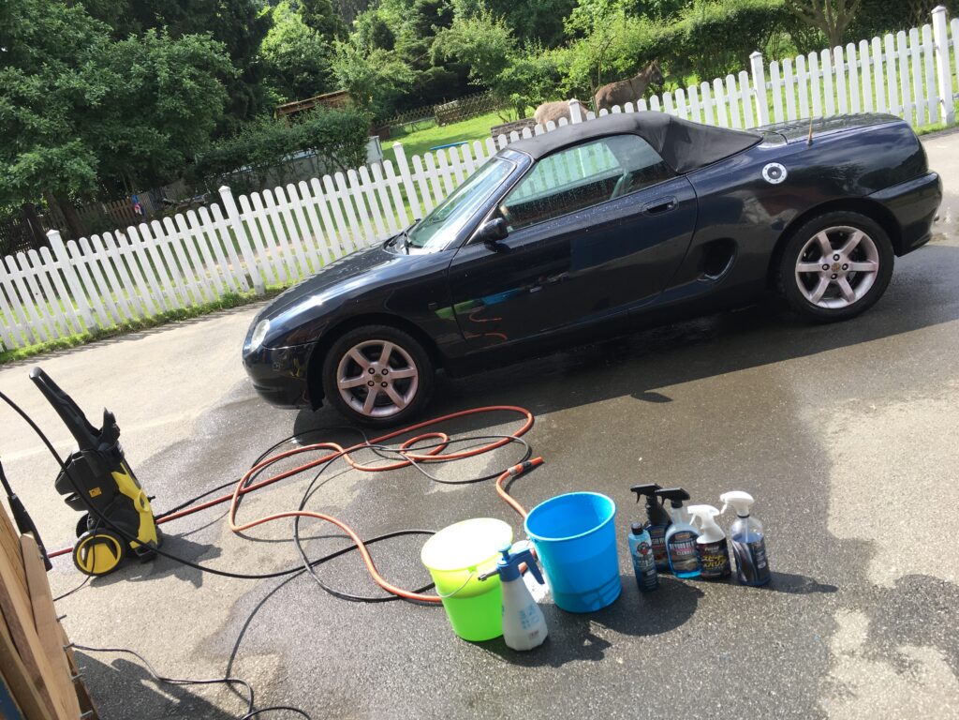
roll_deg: +15.4
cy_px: 360
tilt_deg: -18.4
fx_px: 803
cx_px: 480
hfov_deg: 61.7
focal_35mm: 29
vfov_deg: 48.2
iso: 25
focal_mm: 4.15
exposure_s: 1/503
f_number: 2.2
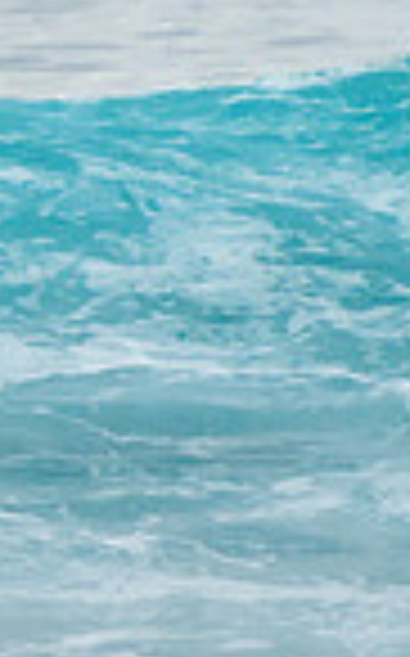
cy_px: 185
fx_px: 39947
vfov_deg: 0.9
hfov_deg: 0.6
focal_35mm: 2230
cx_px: -569
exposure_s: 1/1250
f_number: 5.6
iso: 500
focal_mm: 400
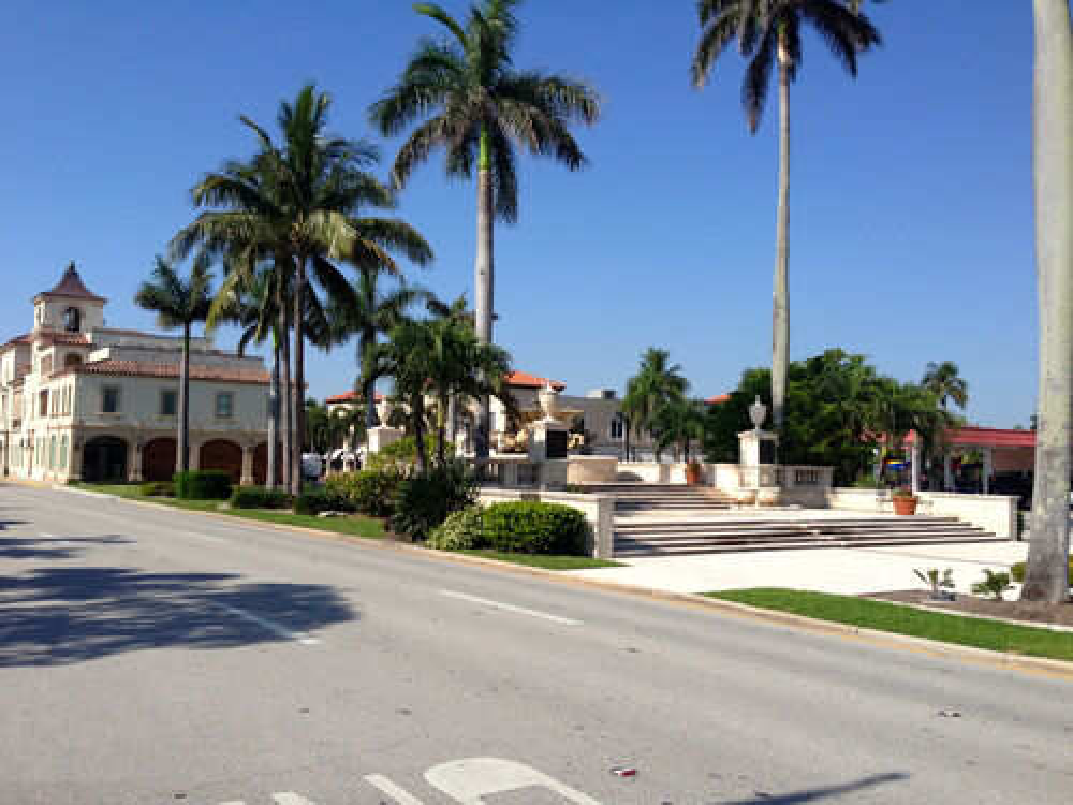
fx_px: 1023
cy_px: 402
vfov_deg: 42.9
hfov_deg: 55.4
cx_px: 536
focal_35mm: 33
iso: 50
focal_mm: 4.13
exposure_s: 1/1748
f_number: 2.4
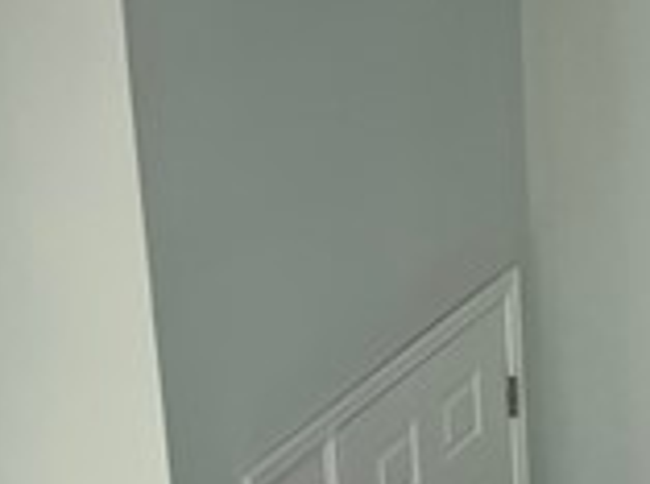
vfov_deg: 8.6
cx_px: 166
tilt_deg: -23.5
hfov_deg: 11.6
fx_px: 3185
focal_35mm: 170
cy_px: 558
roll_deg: +5.1
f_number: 1.6
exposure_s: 1/186
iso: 40
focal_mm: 5.1
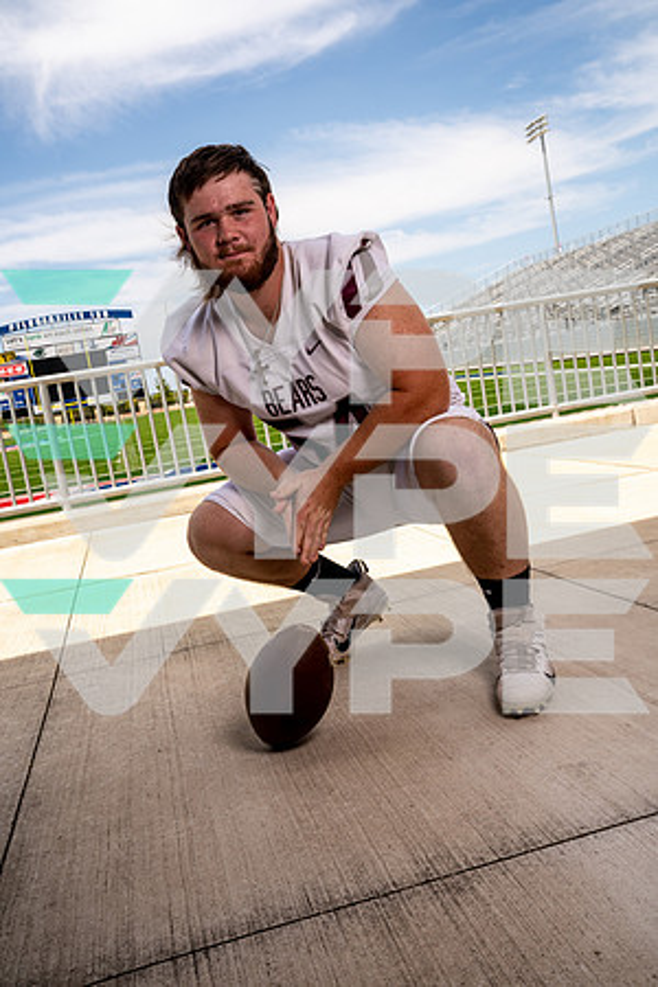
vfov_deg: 58.7
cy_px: 494
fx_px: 877
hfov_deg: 41.1
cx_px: 329
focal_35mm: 32
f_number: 10
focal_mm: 32
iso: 100
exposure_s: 1/125
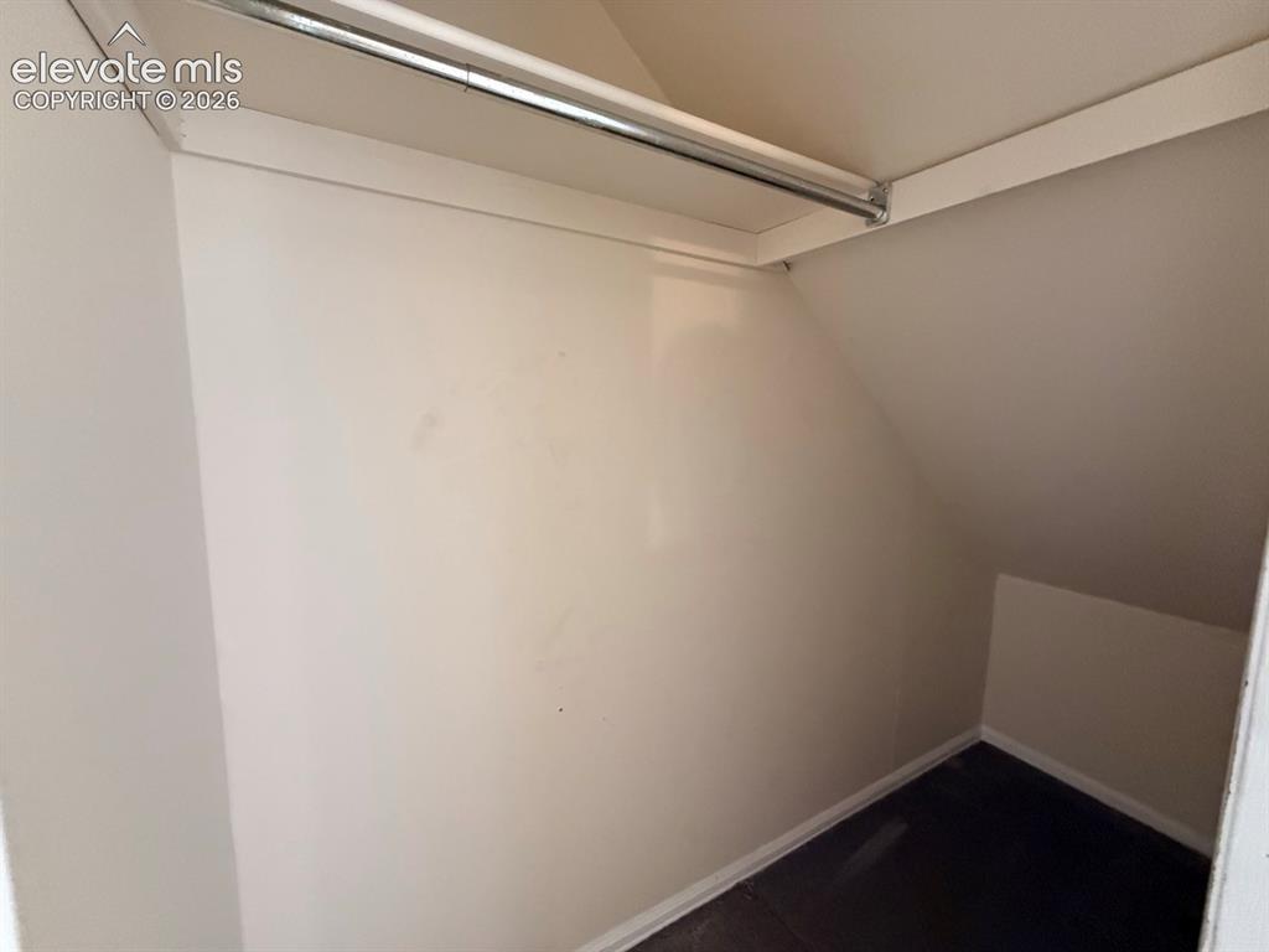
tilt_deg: -4.8
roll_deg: -1.7
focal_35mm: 14
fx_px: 513
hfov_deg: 102.1
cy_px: 476
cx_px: 634
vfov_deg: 85.7
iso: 800
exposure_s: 1/60
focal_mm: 2.22
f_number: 2.2
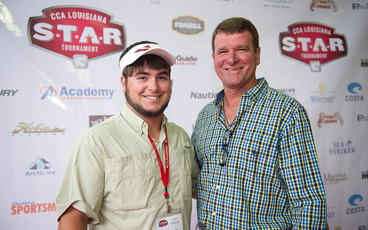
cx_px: 184
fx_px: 371
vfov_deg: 34.4
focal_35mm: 37
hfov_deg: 52.8
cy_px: 111
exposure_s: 1/125
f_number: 2.8
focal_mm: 36
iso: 640
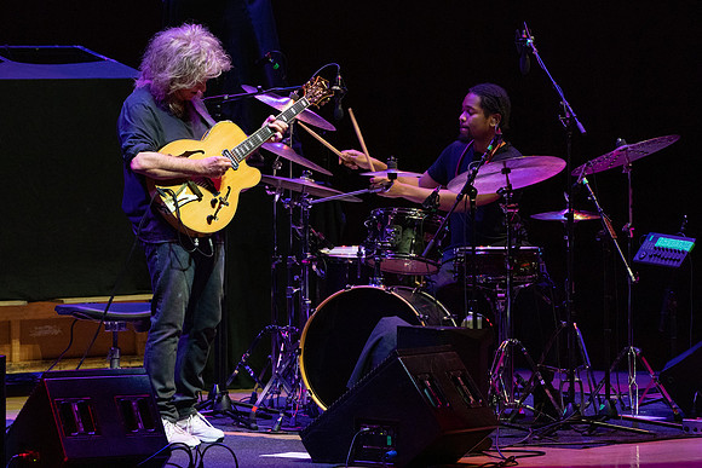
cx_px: 373
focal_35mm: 290
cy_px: 200
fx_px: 5664
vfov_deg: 4.7
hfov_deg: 7.1
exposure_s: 1/320
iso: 3200
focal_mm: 253
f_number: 7.1
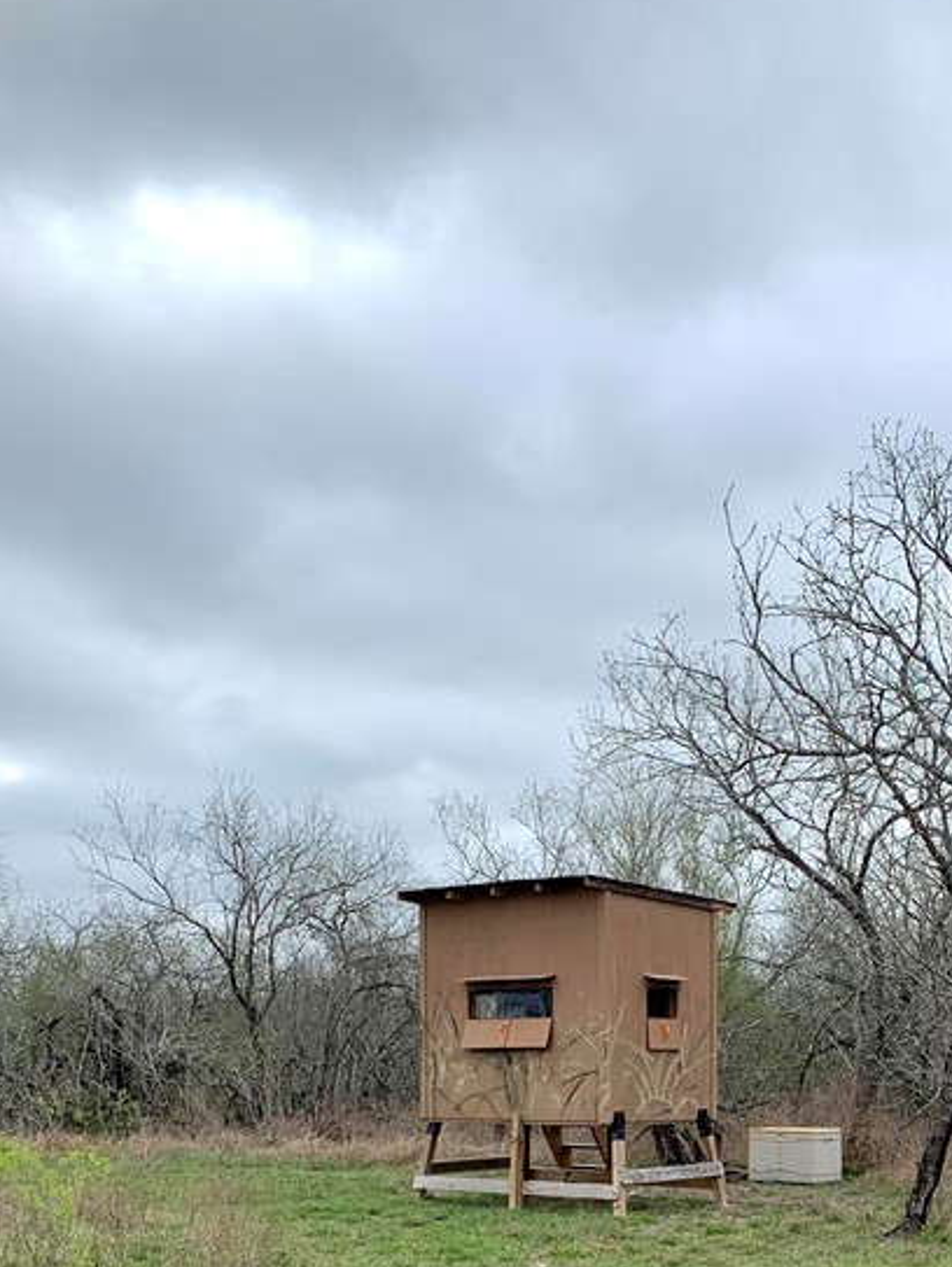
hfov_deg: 29.6
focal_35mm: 49
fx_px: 1795
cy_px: 1104
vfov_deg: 36.8
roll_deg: -0.2
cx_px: 595
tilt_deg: -0.2
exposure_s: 1/1205
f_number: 1.8
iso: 25
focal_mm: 4.25
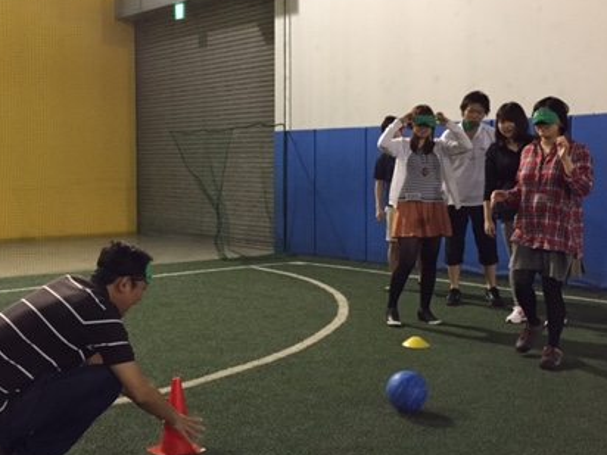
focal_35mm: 45
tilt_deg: -4.8
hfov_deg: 42.1
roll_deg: +1.1
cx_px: 283
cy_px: 237
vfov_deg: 32.2
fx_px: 789
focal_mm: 4.15
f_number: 2.2
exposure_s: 1/33
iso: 250
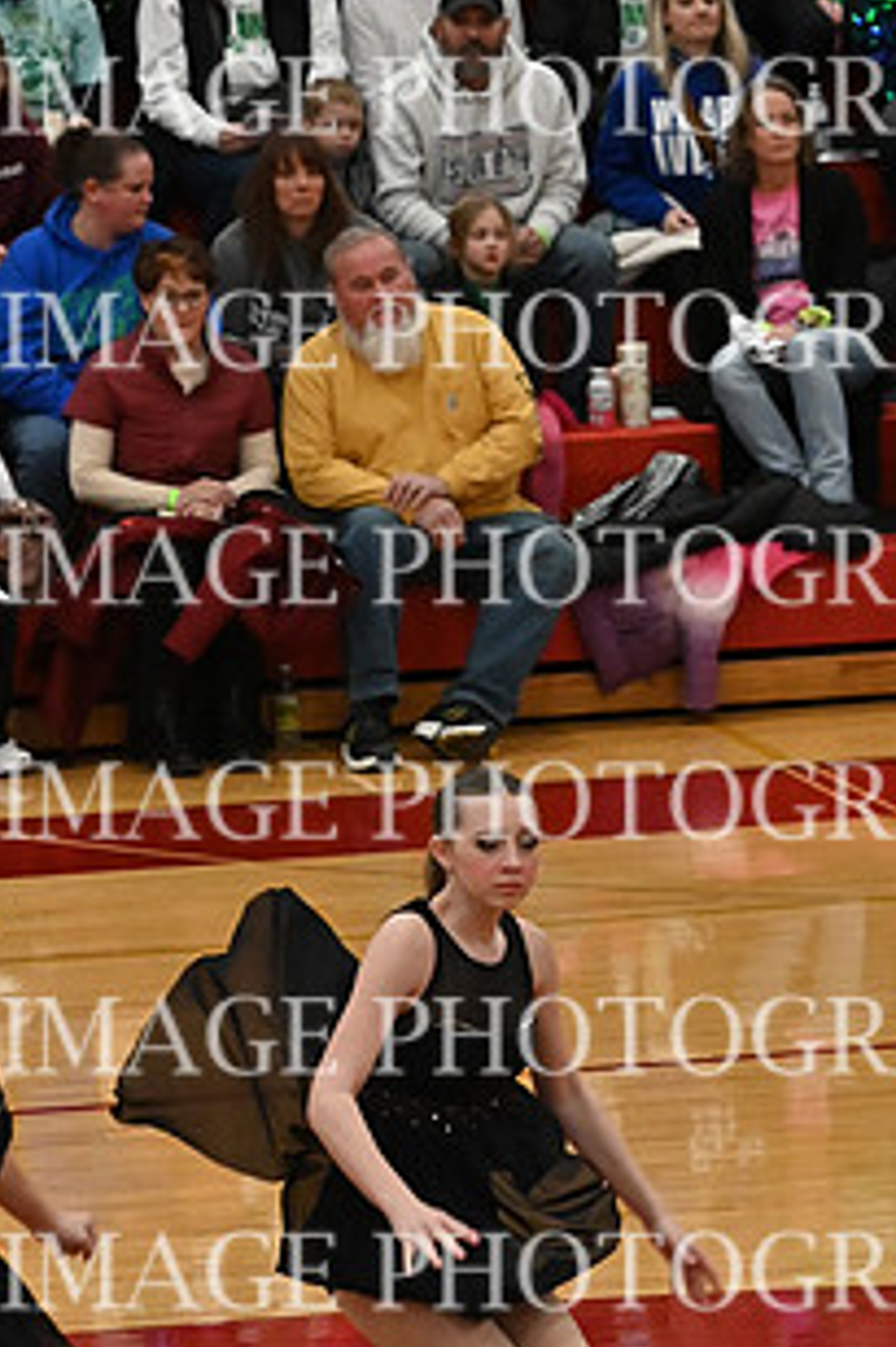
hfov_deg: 4.6
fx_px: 11062
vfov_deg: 7.0
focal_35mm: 296
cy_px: 918
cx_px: 343
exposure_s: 1/400
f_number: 4
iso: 5000
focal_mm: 105
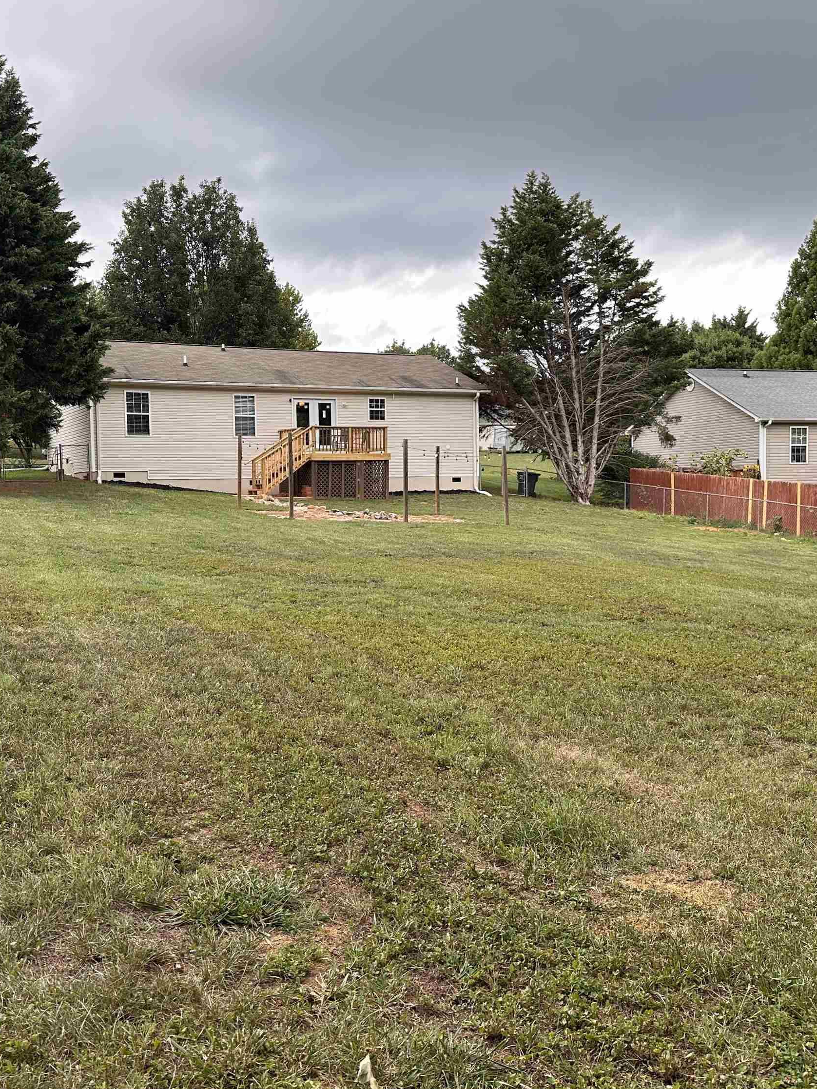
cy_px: 550
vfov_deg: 55.3
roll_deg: +0.6
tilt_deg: -2.6
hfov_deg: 42.8
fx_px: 1038
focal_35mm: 33
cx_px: 329
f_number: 1.78
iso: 80
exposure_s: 1/971
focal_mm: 6.86
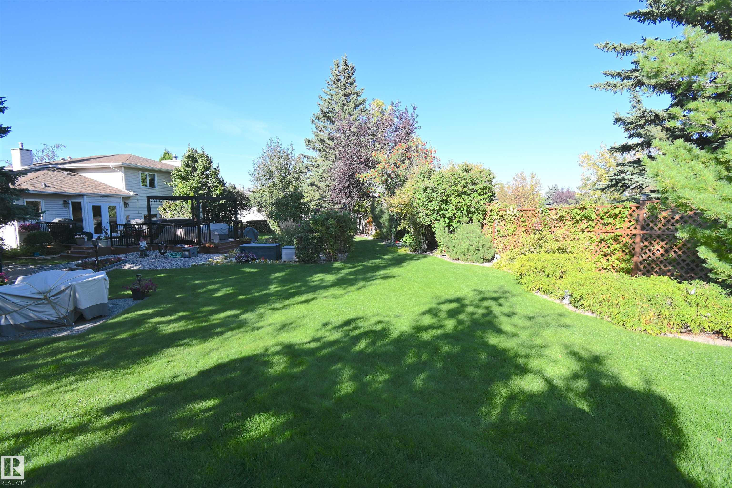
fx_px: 305
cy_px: 244
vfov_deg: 77.3
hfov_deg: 100.4
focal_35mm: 15
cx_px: 366
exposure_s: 1/250
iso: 140
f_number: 5.6
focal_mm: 10
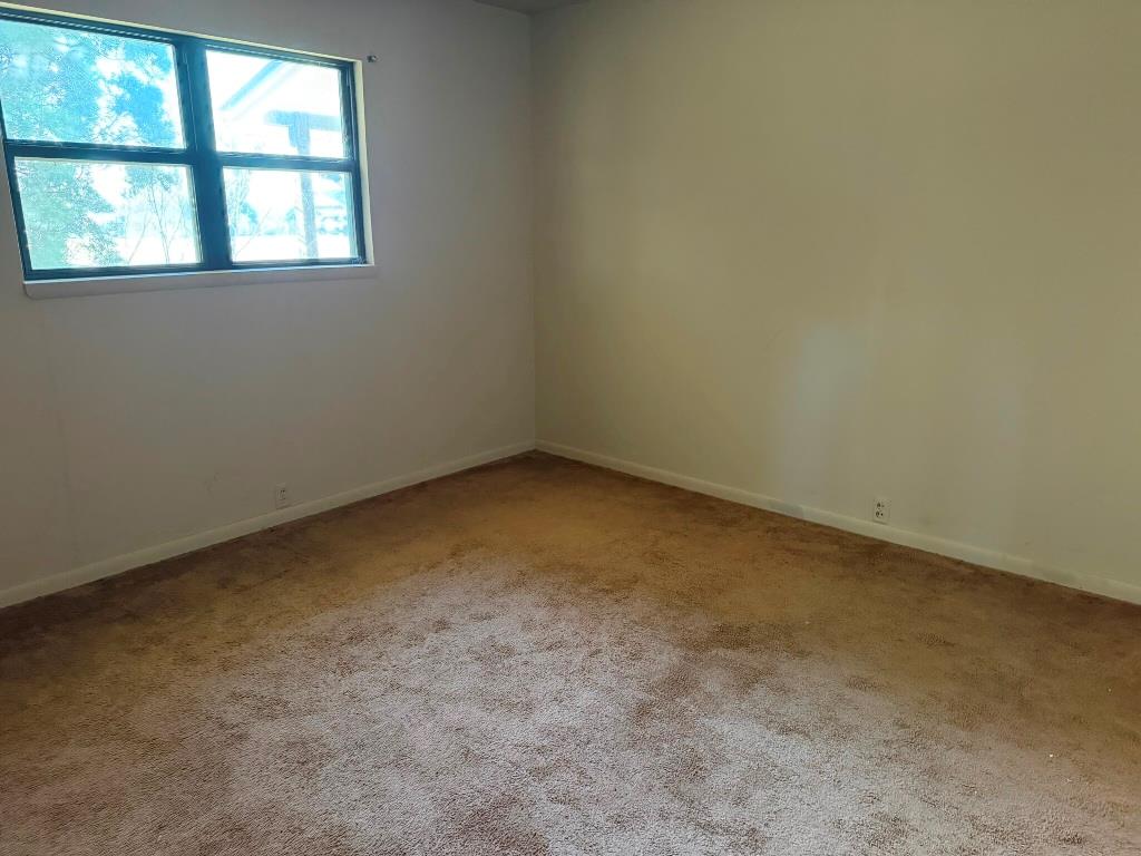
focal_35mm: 24
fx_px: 791
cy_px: 428
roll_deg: +0.2
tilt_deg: -15.2
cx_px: 570
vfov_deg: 56.8
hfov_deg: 71.6
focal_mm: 6.76
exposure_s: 1/36
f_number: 1.78
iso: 1000
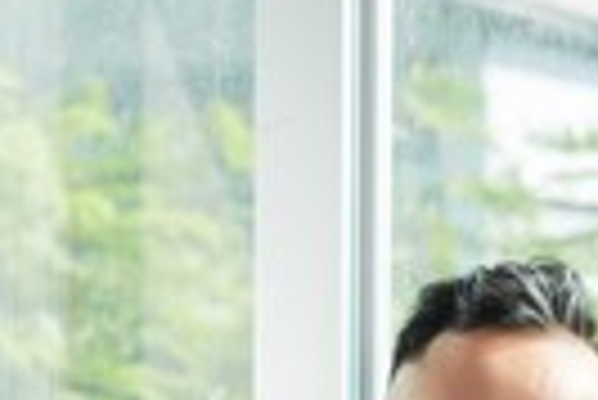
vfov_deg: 4.7
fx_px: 4806
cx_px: 283
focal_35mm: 289
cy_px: 897
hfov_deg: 7.1
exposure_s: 1/250
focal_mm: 60
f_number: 4
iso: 100
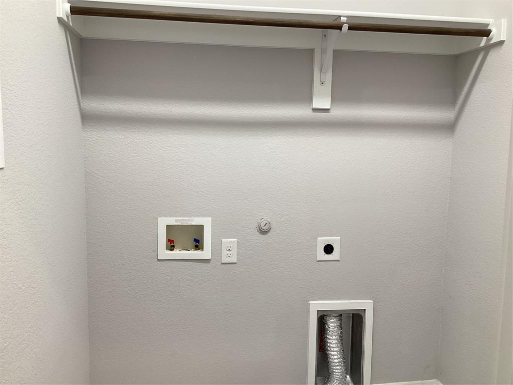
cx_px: 256
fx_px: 459
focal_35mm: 31
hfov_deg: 58.4
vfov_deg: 45.4
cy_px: 192
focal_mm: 3.3
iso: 100
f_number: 2.4
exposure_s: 1/60
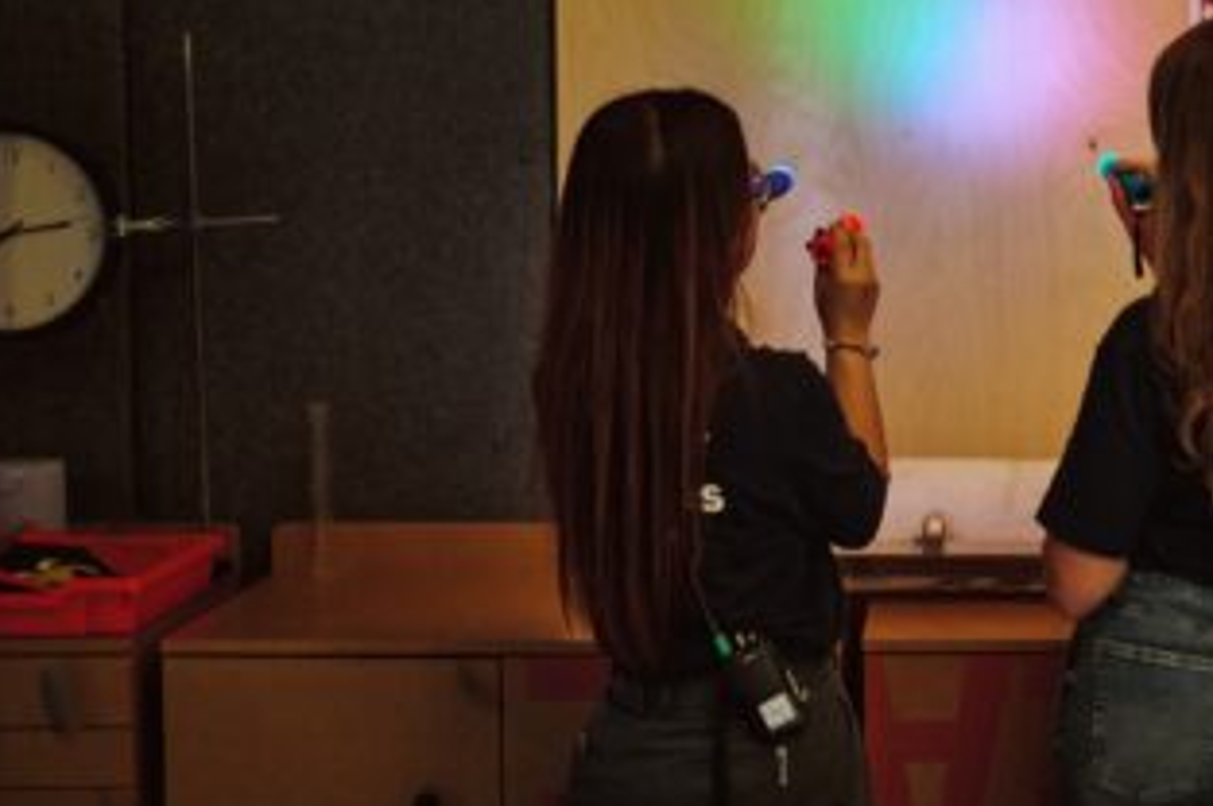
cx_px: 930
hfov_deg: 25.1
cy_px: 417
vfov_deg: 17.0
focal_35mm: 80
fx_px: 2693
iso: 1250
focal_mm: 50
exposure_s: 1/125
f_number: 1.6
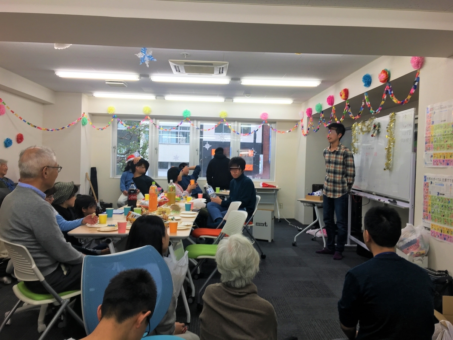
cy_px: 170
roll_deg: -0.9
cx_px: 226
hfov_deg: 61.7
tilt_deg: +2.3
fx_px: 380
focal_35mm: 29
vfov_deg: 48.2
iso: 25
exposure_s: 1/60
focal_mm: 4.15
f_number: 2.2
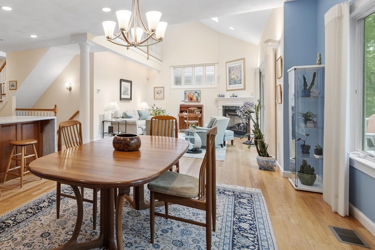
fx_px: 219
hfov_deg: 78.6
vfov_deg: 59.0
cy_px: 98
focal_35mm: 21
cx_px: 125
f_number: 8
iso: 320
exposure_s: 1/2.5
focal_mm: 10
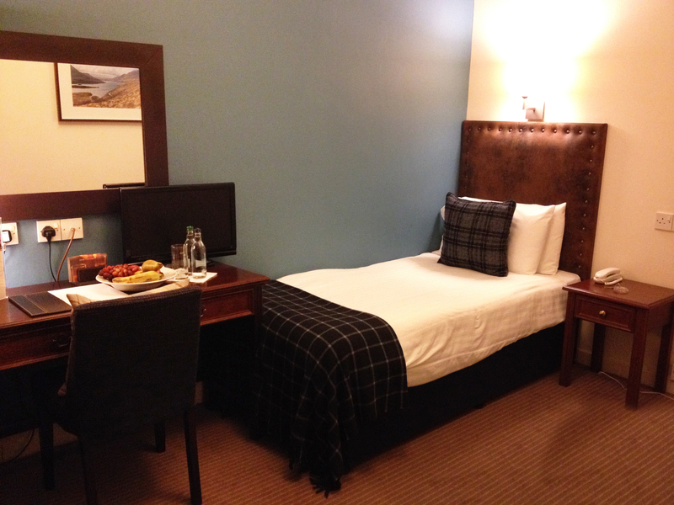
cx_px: 337
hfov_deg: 52.6
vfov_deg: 40.7
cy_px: 252
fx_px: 681
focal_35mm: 35
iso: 400
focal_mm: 4.28
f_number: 2.4
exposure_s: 1/15
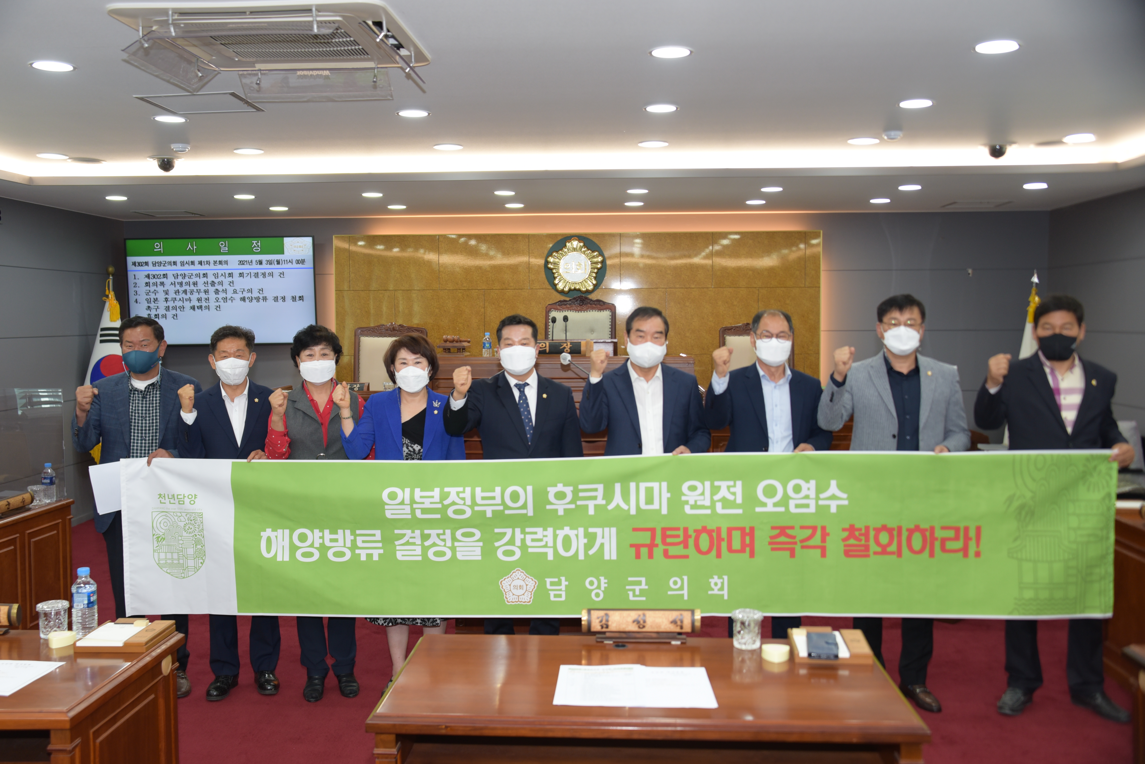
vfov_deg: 37.9
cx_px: 572
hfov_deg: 54.4
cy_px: 382
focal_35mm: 35
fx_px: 1114
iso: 640
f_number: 4
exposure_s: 1/200
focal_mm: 35
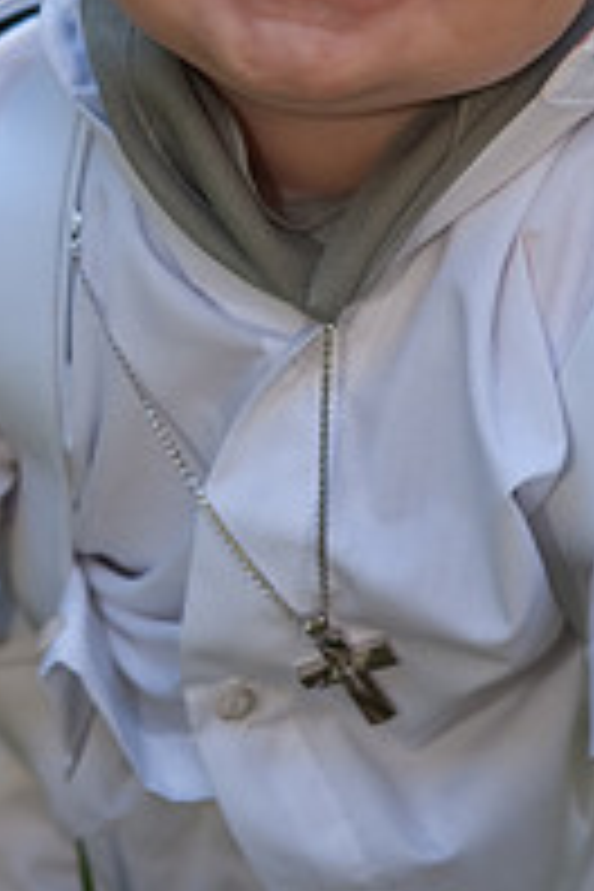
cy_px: 212
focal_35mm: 159
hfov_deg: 8.6
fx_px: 3935
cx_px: 133
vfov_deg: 12.9
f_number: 3.5
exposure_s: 1/320
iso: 200
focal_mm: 70
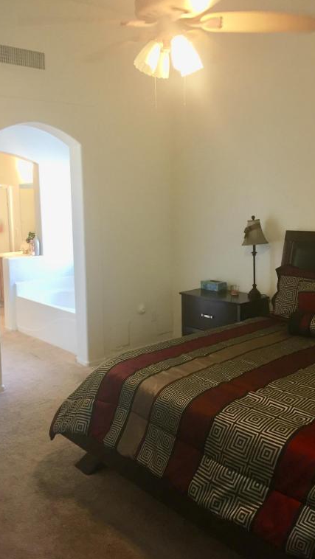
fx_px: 475
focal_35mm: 32
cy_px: 278
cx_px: 110
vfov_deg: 61.0
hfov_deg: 36.4
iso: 64
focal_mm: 4.15
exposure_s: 1/33
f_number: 2.2
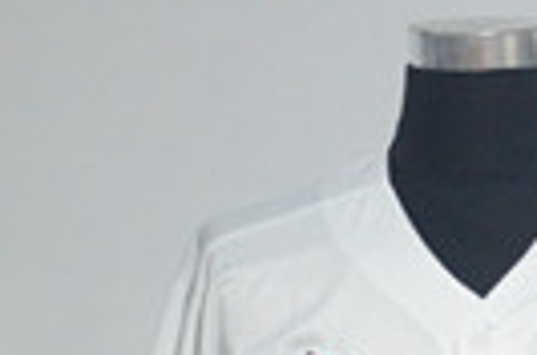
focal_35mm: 282
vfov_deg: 4.8
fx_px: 4196
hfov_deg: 7.2
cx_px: 767
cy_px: 579
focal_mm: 50
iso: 4000
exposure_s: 1/30
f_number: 4.8
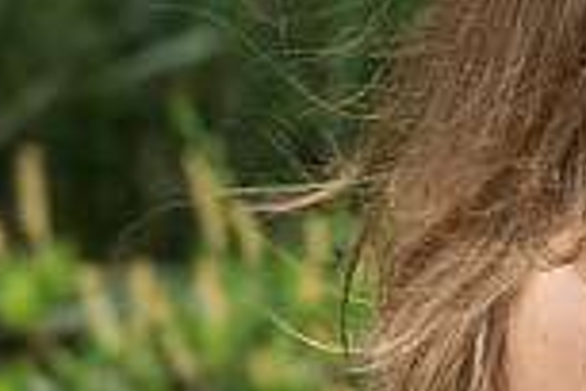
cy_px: 63
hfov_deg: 5.3
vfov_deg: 3.6
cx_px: 892
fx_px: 6299
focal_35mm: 387
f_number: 3.5
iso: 400
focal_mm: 102
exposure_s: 1/800
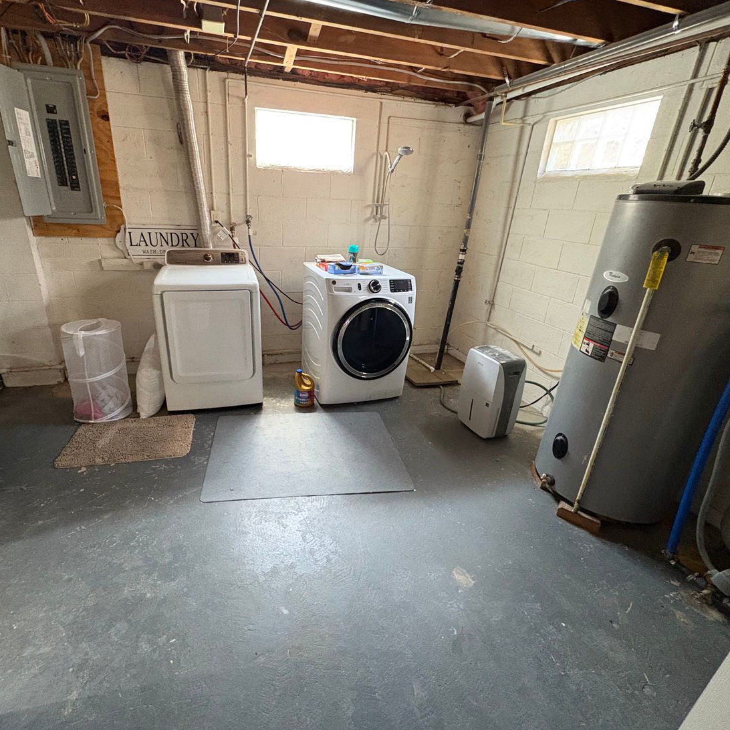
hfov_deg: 83.8
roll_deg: -2.6
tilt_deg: -21.3
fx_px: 406
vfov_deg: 84.0
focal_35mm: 17
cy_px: 359
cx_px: 333
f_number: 2.2
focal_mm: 2.22
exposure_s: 1/60
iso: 640
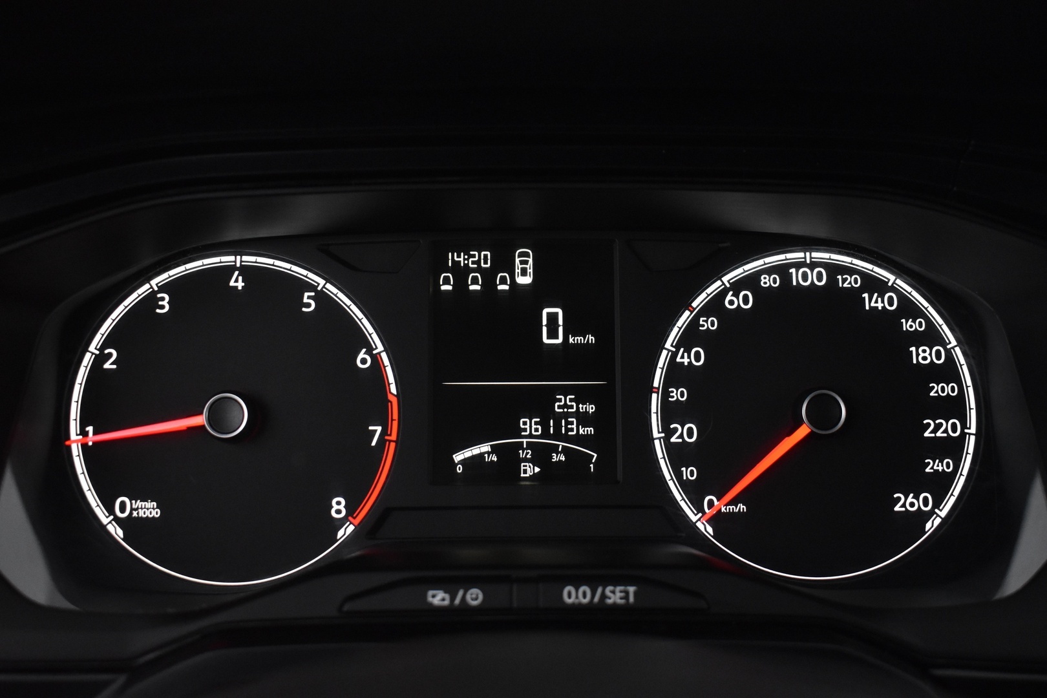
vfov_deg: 34.2
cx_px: 524
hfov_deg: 49.6
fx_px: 1134
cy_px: 349
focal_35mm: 39
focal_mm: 26
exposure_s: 1/40
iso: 2800
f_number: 4
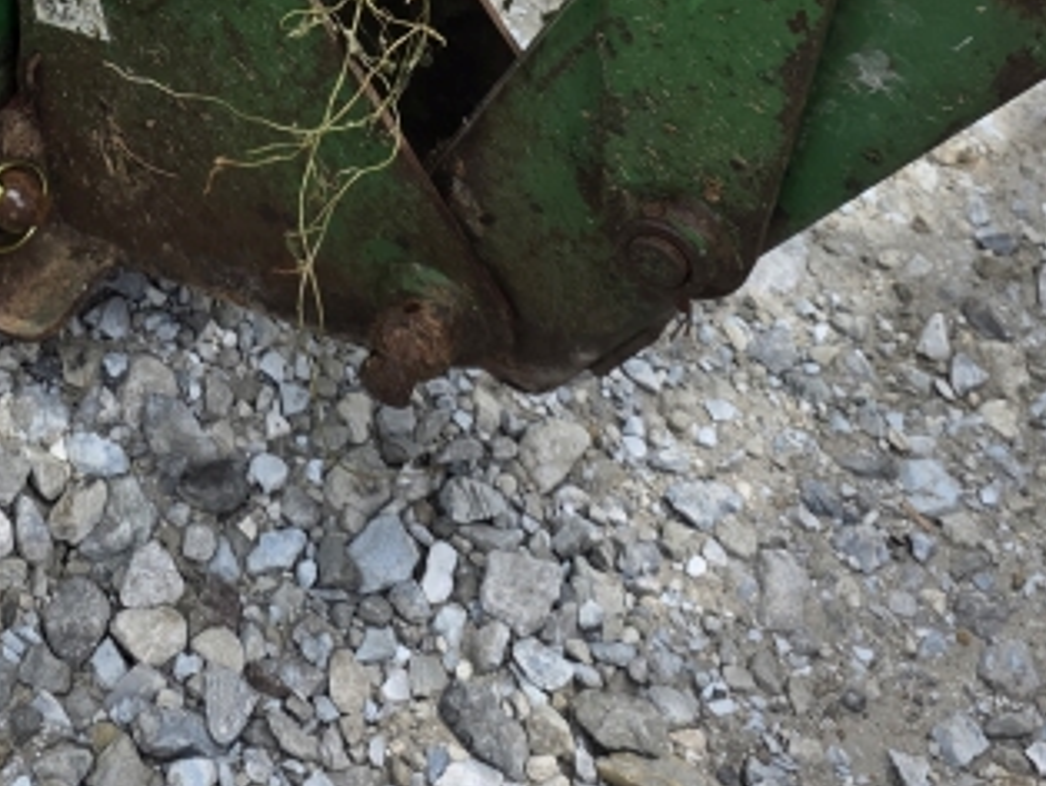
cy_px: -320
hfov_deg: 25.0
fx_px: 2268
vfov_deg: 18.0
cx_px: 57
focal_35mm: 75
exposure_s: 1/5958
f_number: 1.7
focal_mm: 6.3
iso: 80
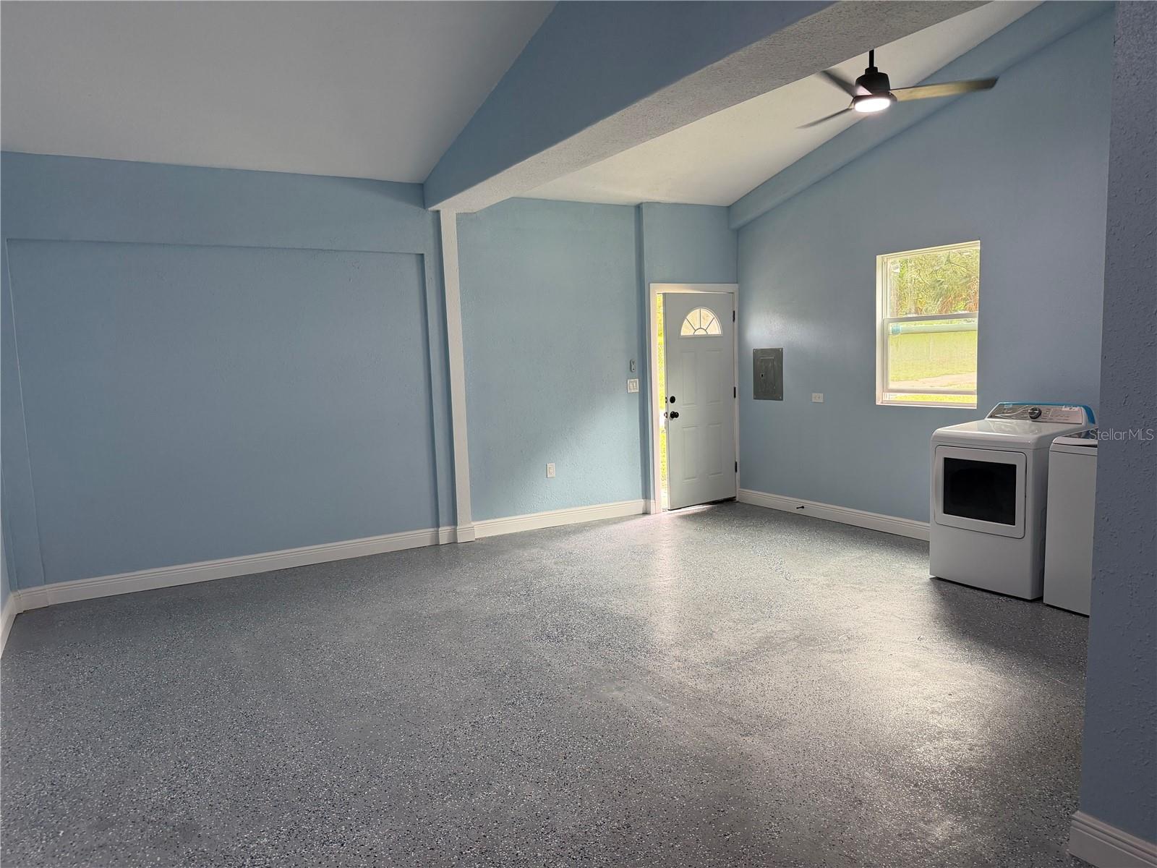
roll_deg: +2.0
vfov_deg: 56.8
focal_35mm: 24
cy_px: 434
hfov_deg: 71.6
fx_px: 802
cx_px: 578
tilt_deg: -6.9
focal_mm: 6.76
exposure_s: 1/120
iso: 160
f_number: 1.78
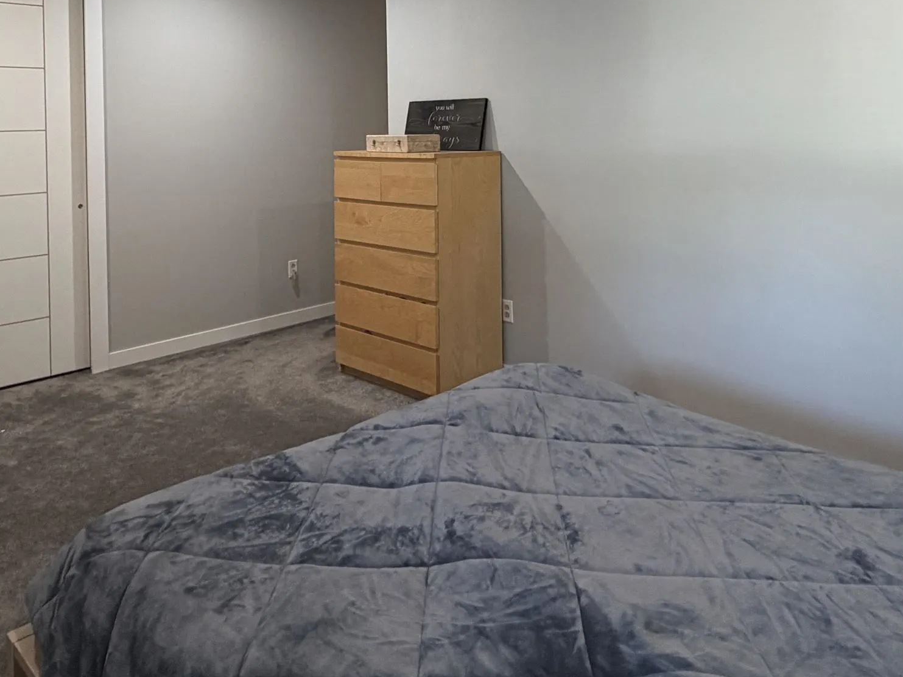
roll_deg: +1.0
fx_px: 756
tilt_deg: -0.5
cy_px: 127
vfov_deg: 45.6
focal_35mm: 29
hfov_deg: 61.7
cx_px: 463
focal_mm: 2.22
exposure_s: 1/60
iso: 200
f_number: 2.2
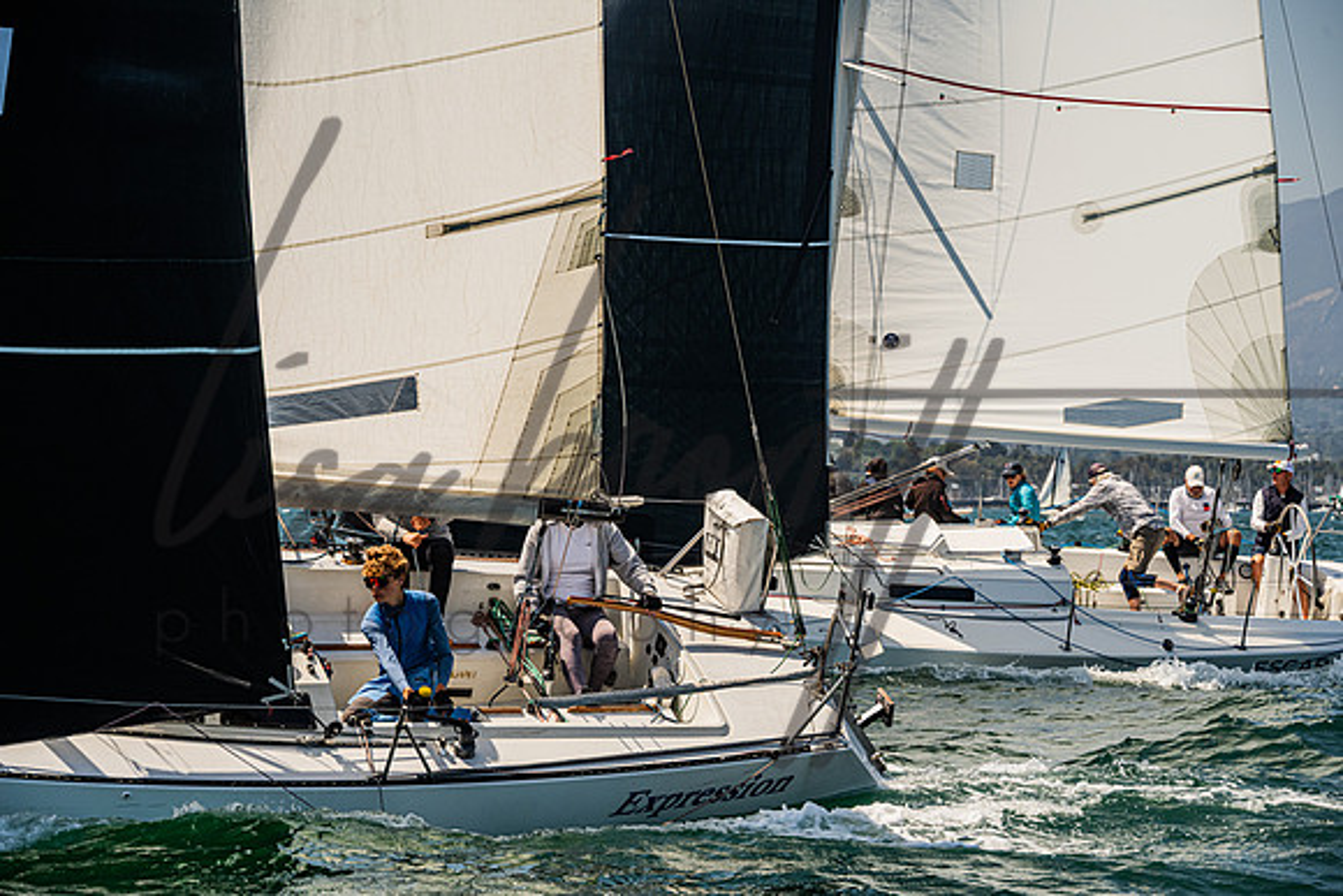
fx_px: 4702
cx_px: 672
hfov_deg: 16.3
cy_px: 448
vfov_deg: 10.9
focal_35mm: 126
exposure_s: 1/2000
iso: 500
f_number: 8
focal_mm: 125
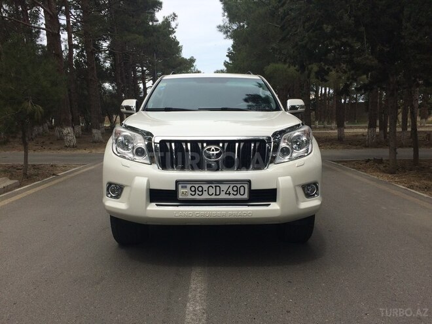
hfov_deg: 61.7
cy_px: 162
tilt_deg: -6.3
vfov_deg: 48.2
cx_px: 216
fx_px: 362
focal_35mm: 29
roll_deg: +0.9
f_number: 2.2
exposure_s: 1/1709
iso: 32
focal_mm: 4.15
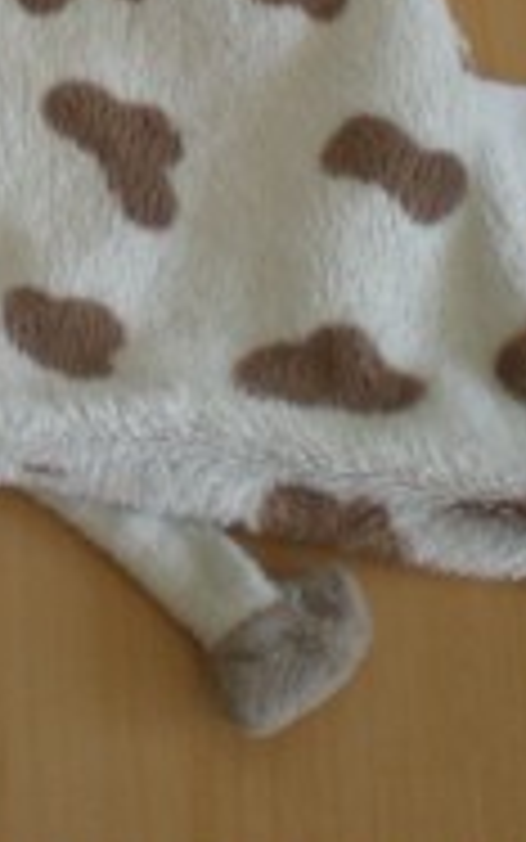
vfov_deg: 17.7
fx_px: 2567
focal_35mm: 112
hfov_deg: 11.5
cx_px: -117
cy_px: -158
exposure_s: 1/124
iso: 98
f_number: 3.1
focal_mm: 6.3
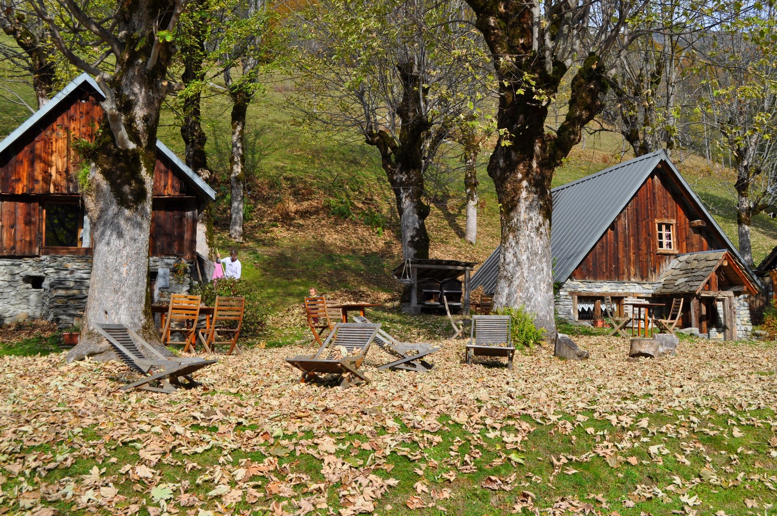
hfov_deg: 46.4
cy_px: 258
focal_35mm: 42
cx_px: 388
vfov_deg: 31.8
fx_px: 905
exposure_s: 1/320
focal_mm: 28
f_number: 9
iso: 200
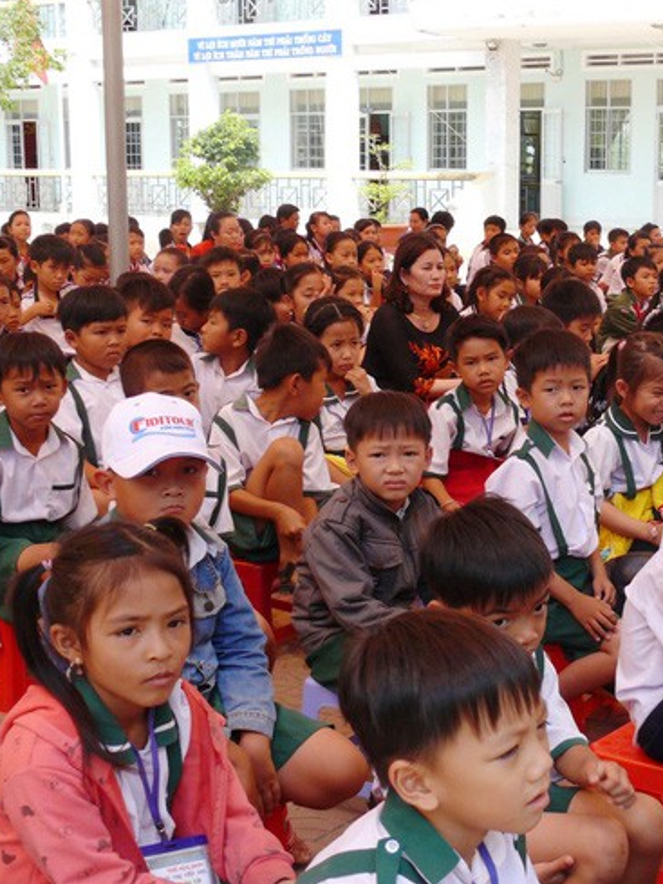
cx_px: 569
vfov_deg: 33.2
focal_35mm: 58
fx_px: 1481
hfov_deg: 24.7
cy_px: 438
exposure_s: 1/250
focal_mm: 9
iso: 100
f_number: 4.5
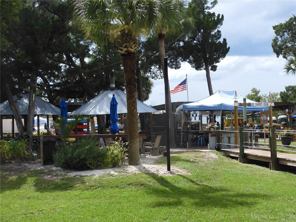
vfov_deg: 25.7
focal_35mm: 57
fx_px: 487
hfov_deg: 33.8
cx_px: 148
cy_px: 111
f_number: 4.5
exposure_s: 1/500
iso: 100
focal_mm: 10.2
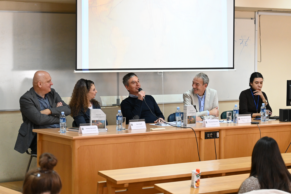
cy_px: 97
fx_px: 800
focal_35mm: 99
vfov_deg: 13.8
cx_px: 146
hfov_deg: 20.6
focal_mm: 66
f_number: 4.8
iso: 2500
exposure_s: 1/100
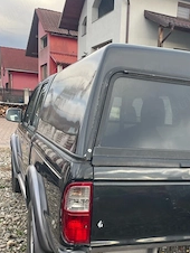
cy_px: 190
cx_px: 140
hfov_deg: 31.1
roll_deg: -3.4
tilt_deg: -13.0
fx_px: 336
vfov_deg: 40.0
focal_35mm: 46
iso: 32
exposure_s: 1/121
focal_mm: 4.2
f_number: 1.6
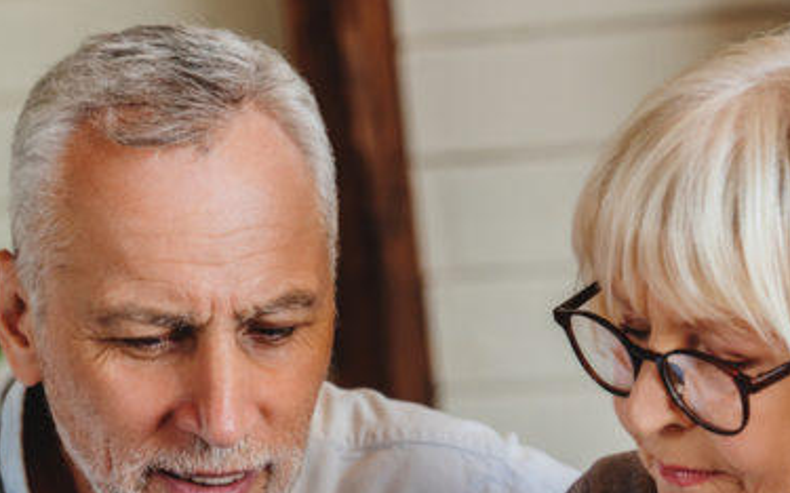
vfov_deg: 8.3
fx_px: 3357
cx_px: 360
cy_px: 679
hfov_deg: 13.4
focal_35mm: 156
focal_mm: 56
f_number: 2.8
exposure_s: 1/200
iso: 800
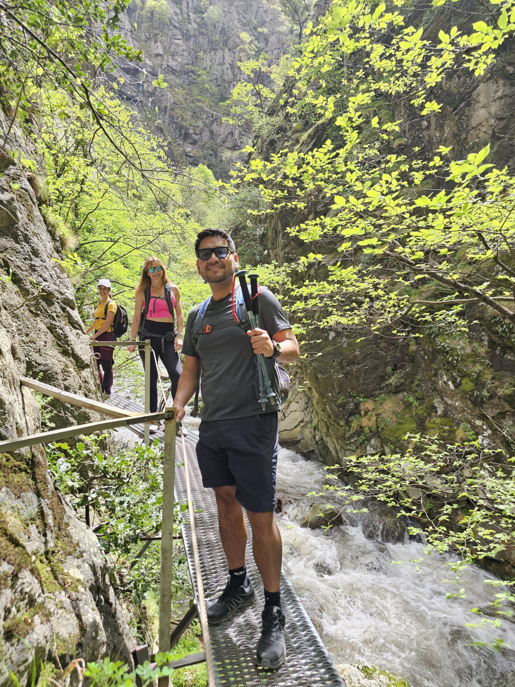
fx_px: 456
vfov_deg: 73.9
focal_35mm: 23
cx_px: 258
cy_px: 344
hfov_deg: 58.9
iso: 12
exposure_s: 1/100
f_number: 1.7
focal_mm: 6.3
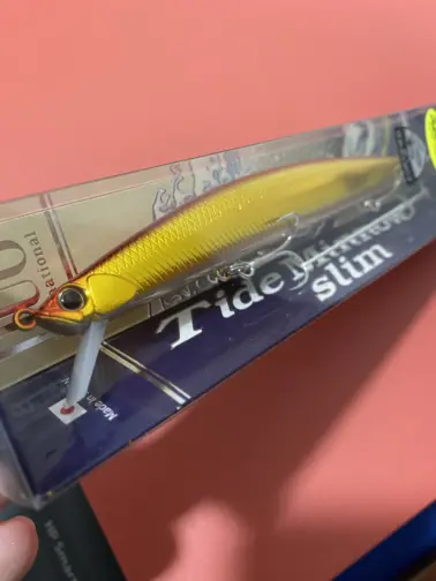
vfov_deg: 67.3
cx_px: 218
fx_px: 437
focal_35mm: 26
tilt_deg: -67.5
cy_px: 290
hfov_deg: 53.1
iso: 400
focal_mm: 4.25
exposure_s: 1/50
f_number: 1.8
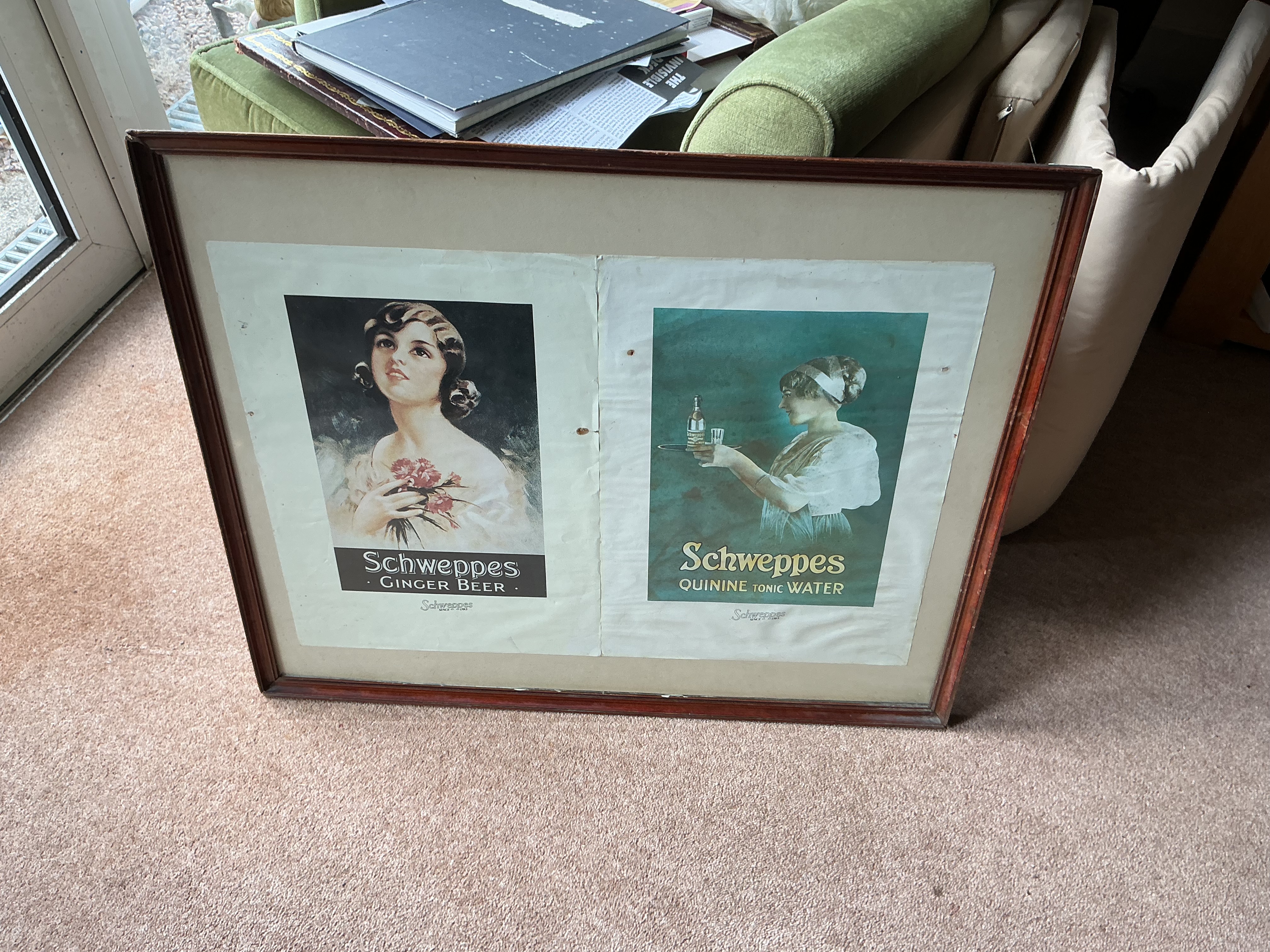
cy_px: 476
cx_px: 635
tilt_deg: -51.7
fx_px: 1064
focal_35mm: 29
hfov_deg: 61.7
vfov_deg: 48.2
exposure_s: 1/100
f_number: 1.8
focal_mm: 3
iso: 25
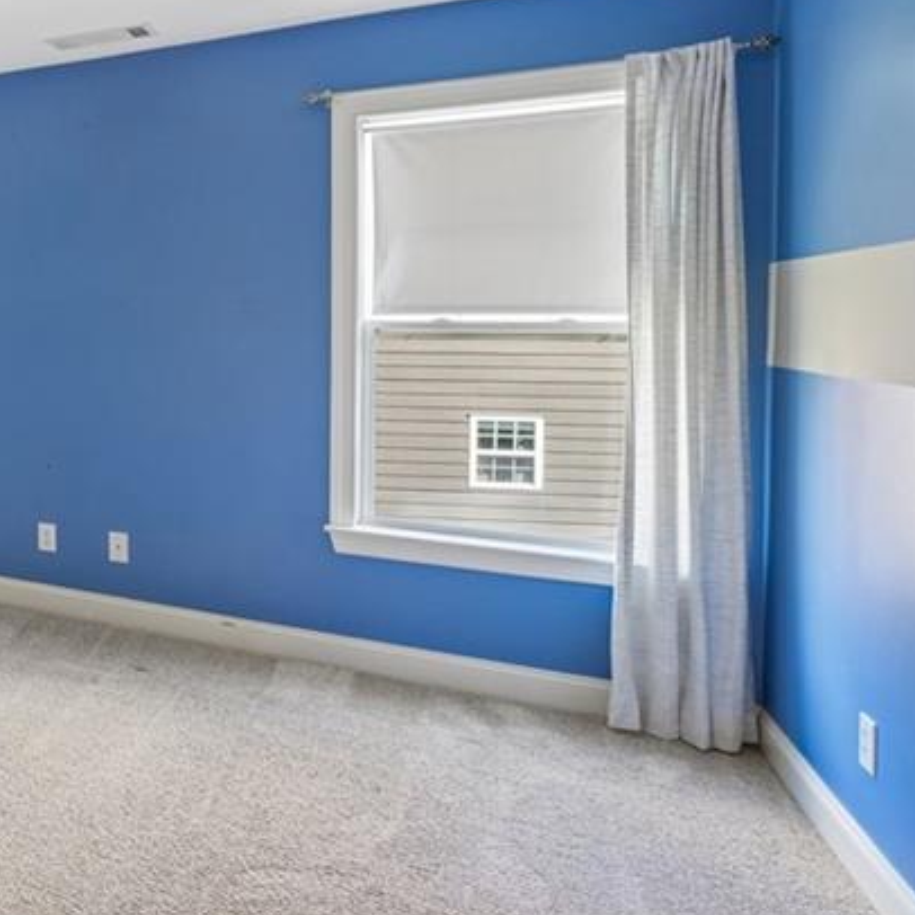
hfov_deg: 39.1
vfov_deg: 53.4
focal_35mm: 30
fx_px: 897
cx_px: -187
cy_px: 341
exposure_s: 1/8
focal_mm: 14
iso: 320
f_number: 8
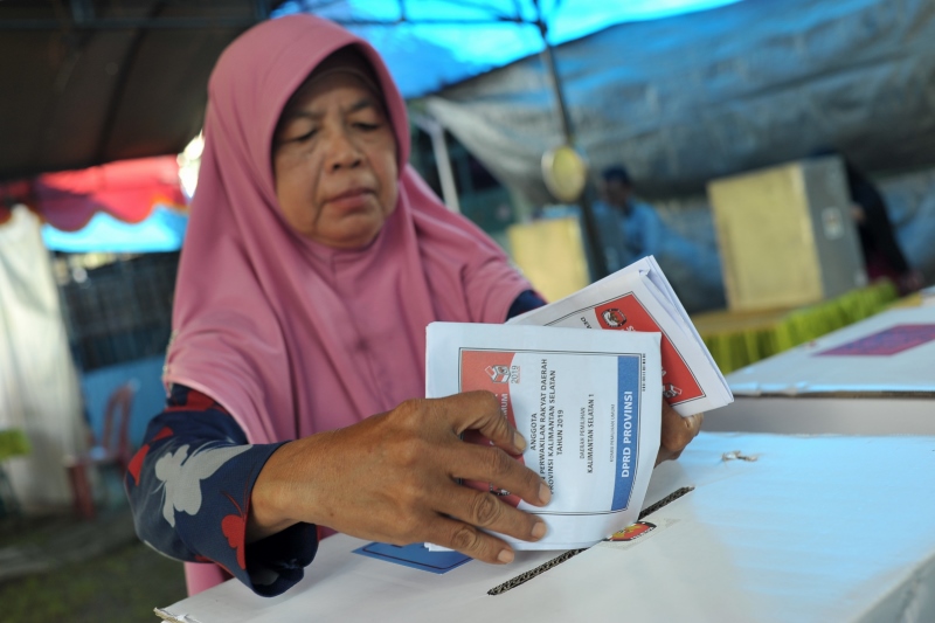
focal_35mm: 35
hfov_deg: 54.4
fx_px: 909
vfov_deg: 37.8
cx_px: 468
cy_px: 312
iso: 500
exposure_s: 1/100
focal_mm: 35
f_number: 5.6
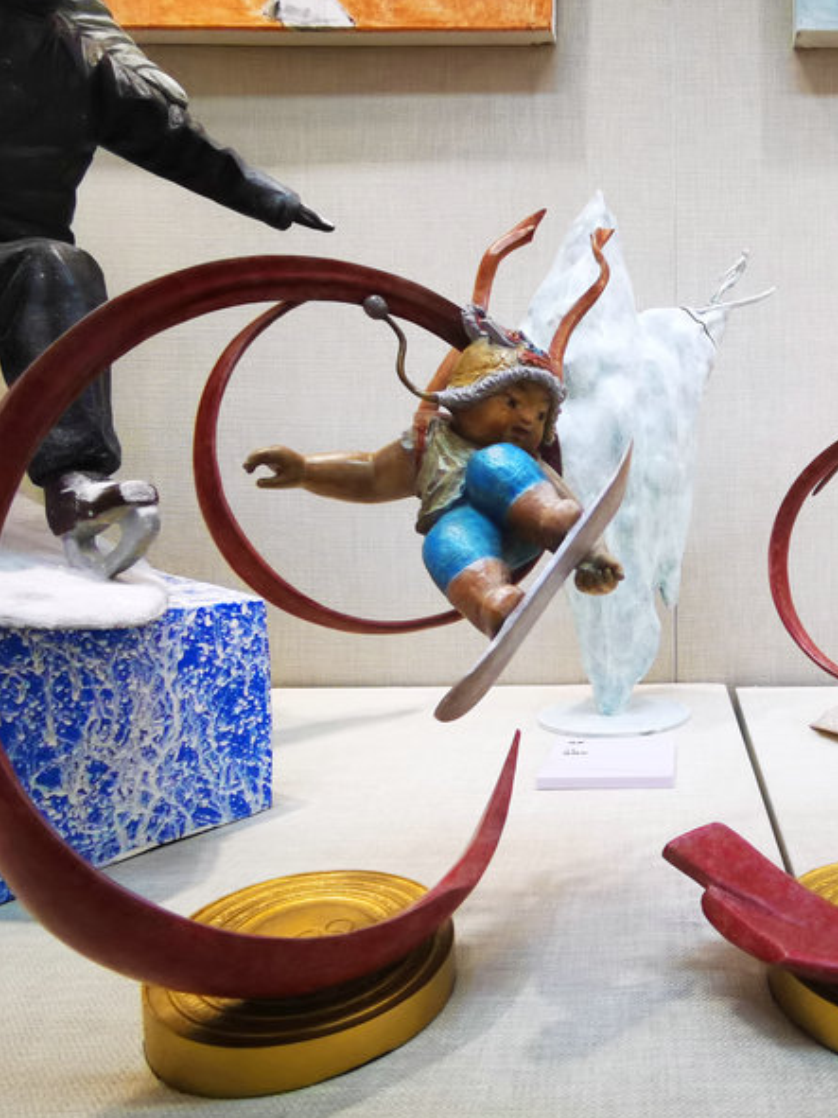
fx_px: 743
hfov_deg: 54.0
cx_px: 694
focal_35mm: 23
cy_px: 560
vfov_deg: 73.9
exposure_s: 1/50
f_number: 2.2
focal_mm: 2.26
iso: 500
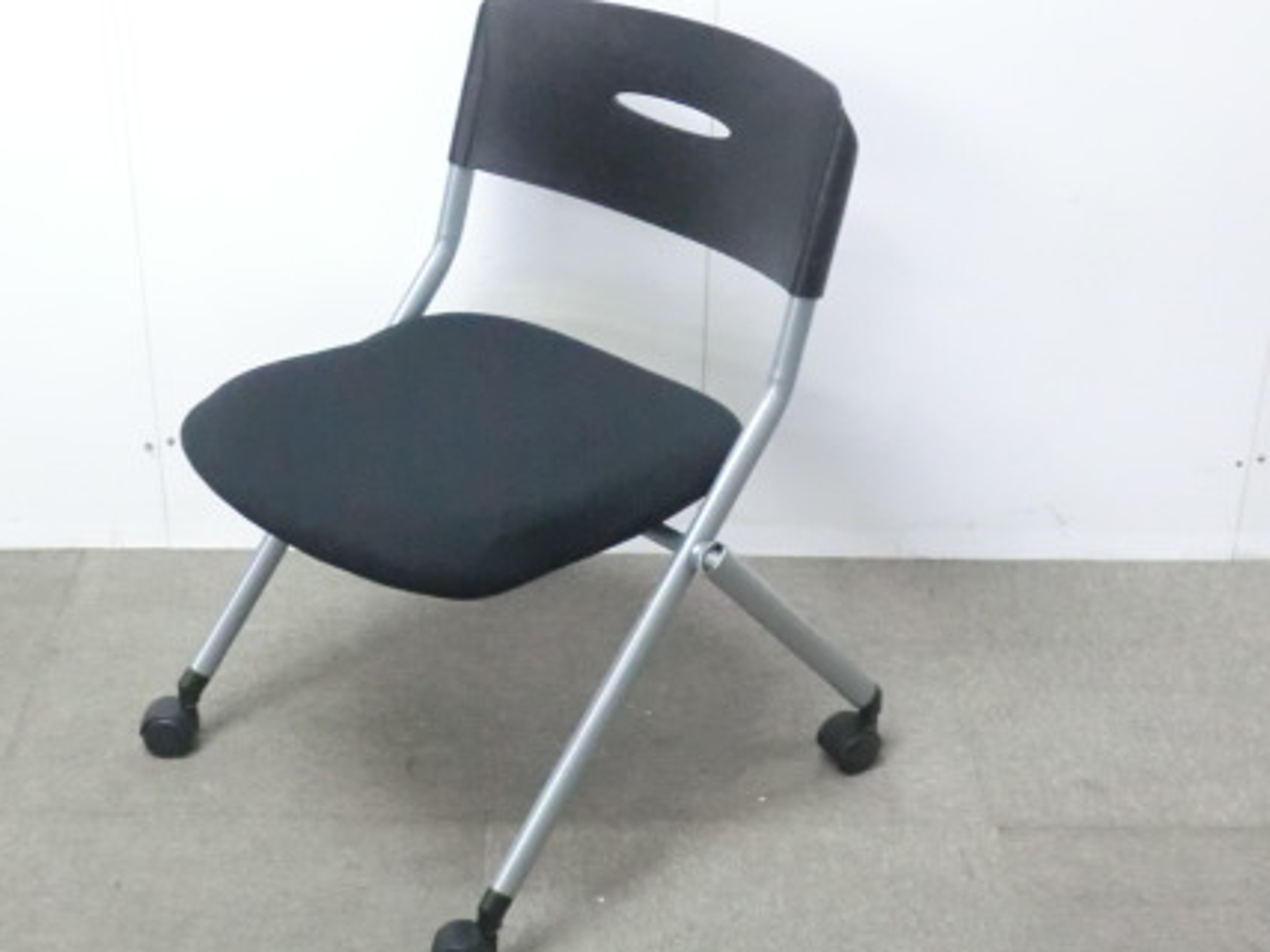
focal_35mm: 57
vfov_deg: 25.5
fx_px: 2091
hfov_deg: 33.7
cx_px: 509
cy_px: 327
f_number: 3.9
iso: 800
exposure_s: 1/25
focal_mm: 6.9
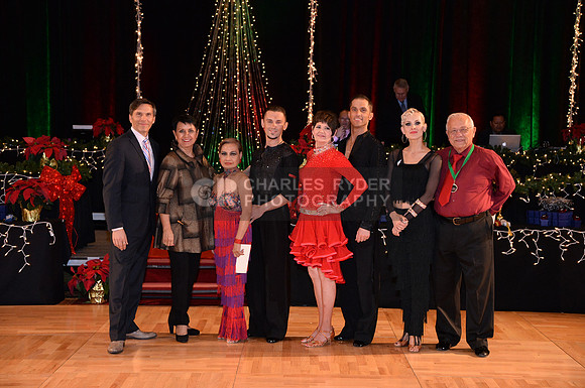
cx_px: 292
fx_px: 941
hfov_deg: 34.5
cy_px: 194
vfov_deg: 23.3
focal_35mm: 58
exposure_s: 1/250
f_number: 4.5
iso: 2500
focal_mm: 58
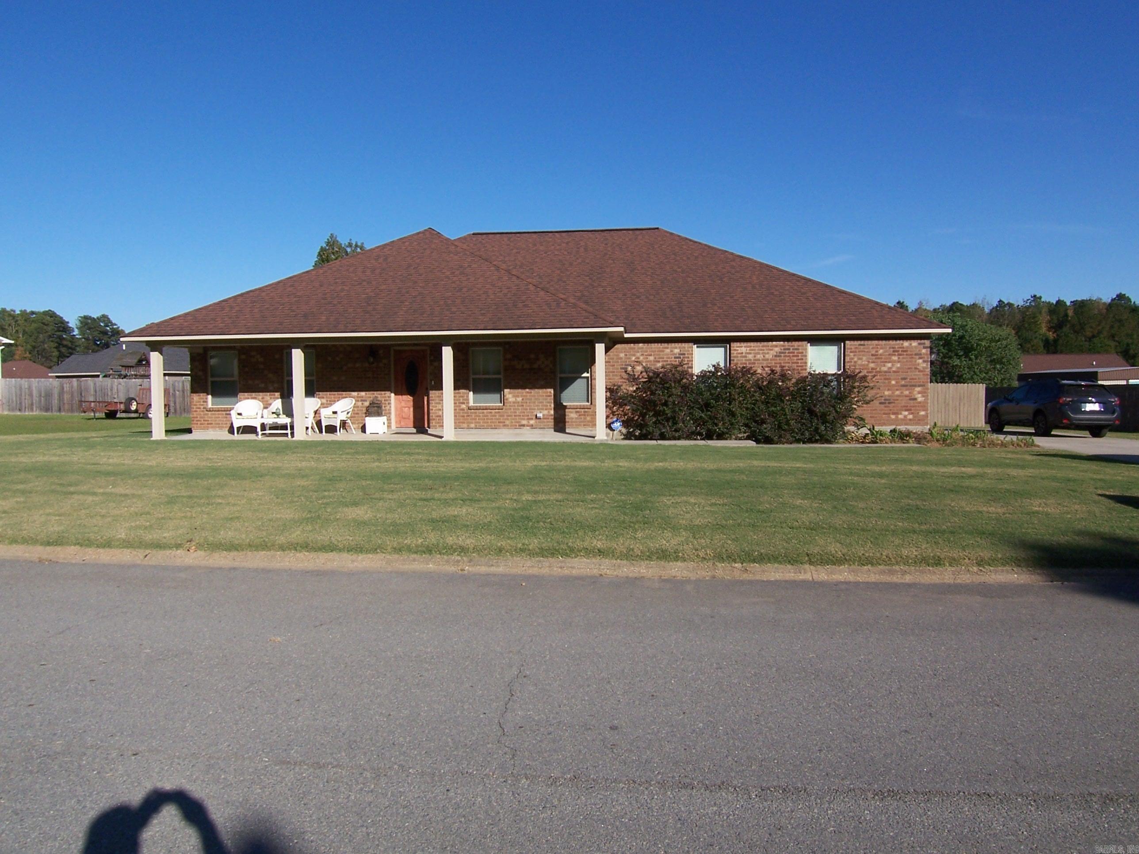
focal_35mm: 23
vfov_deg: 58.9
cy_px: 427
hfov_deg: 73.9
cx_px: 570
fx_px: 757
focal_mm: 3.8
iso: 64
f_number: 5.6
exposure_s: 1/400
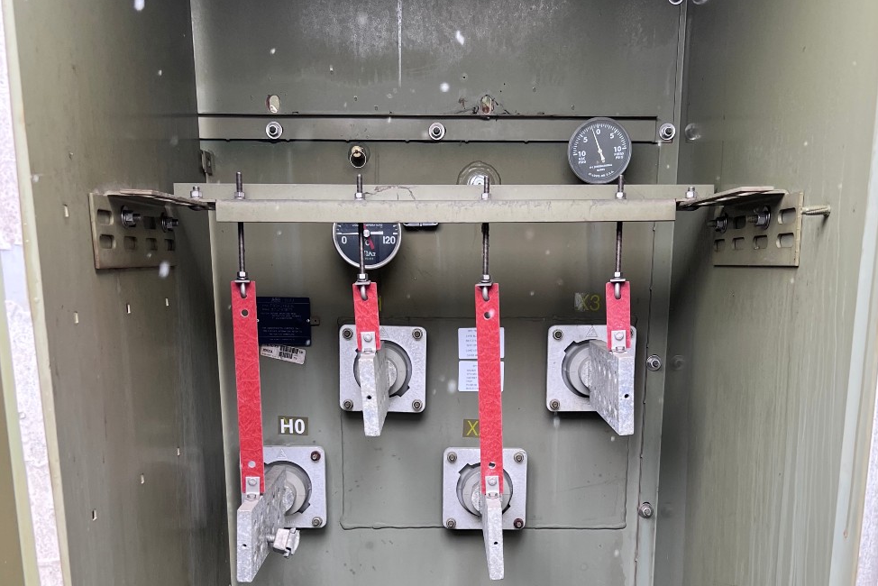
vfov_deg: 34.9
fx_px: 903
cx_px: 450
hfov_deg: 51.9
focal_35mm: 37
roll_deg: -0.8
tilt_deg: -11.2
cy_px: 466
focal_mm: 5.7
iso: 125
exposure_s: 1/121
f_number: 1.5
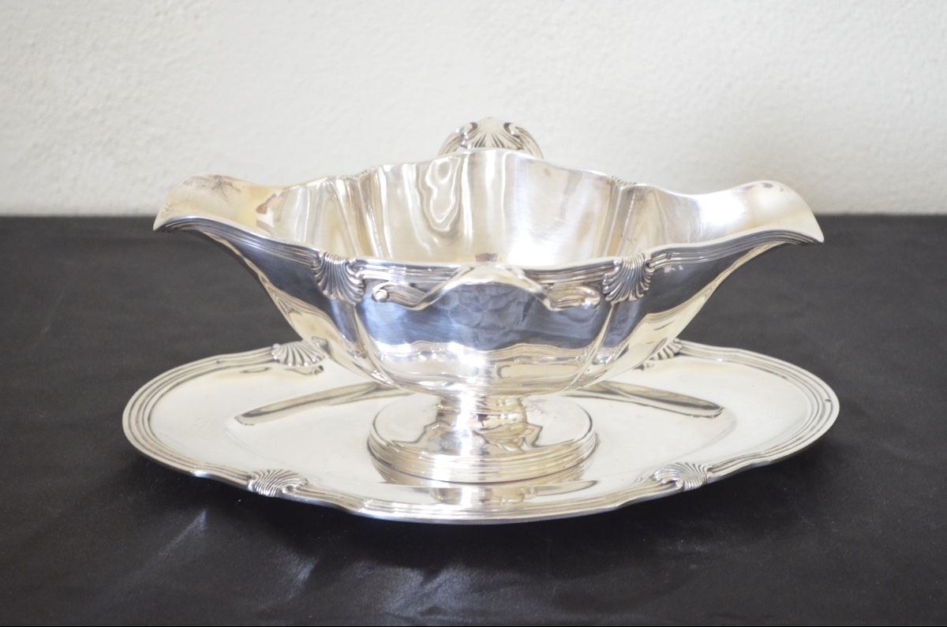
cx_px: 474
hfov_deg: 24.7
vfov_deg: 16.5
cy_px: 314
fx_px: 2166
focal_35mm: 82
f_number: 5.6
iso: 2200
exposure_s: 1/30
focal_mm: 55
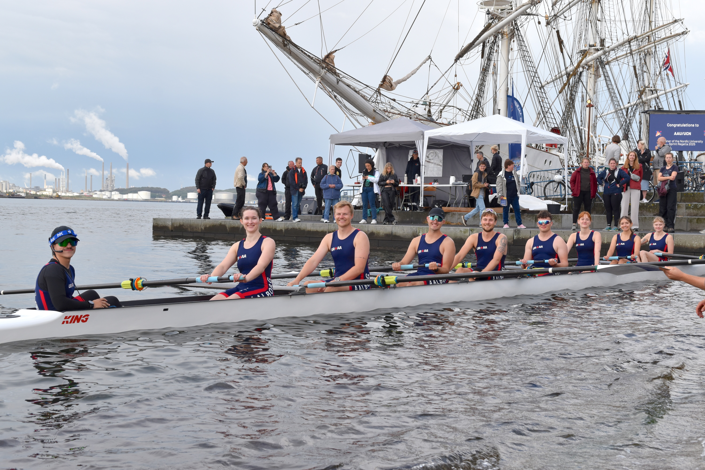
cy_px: 235
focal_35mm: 51
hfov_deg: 38.9
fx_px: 999
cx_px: 352
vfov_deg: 26.5
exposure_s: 1/200
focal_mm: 34
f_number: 8
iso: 200
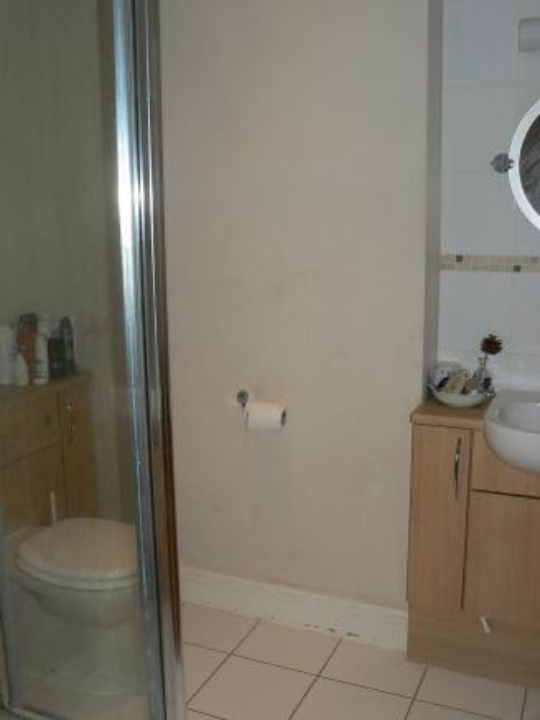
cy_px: 360
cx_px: 270
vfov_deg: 51.3
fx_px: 748
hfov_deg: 39.7
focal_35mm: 36
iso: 100
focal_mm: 6
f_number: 4.5
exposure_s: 1/40
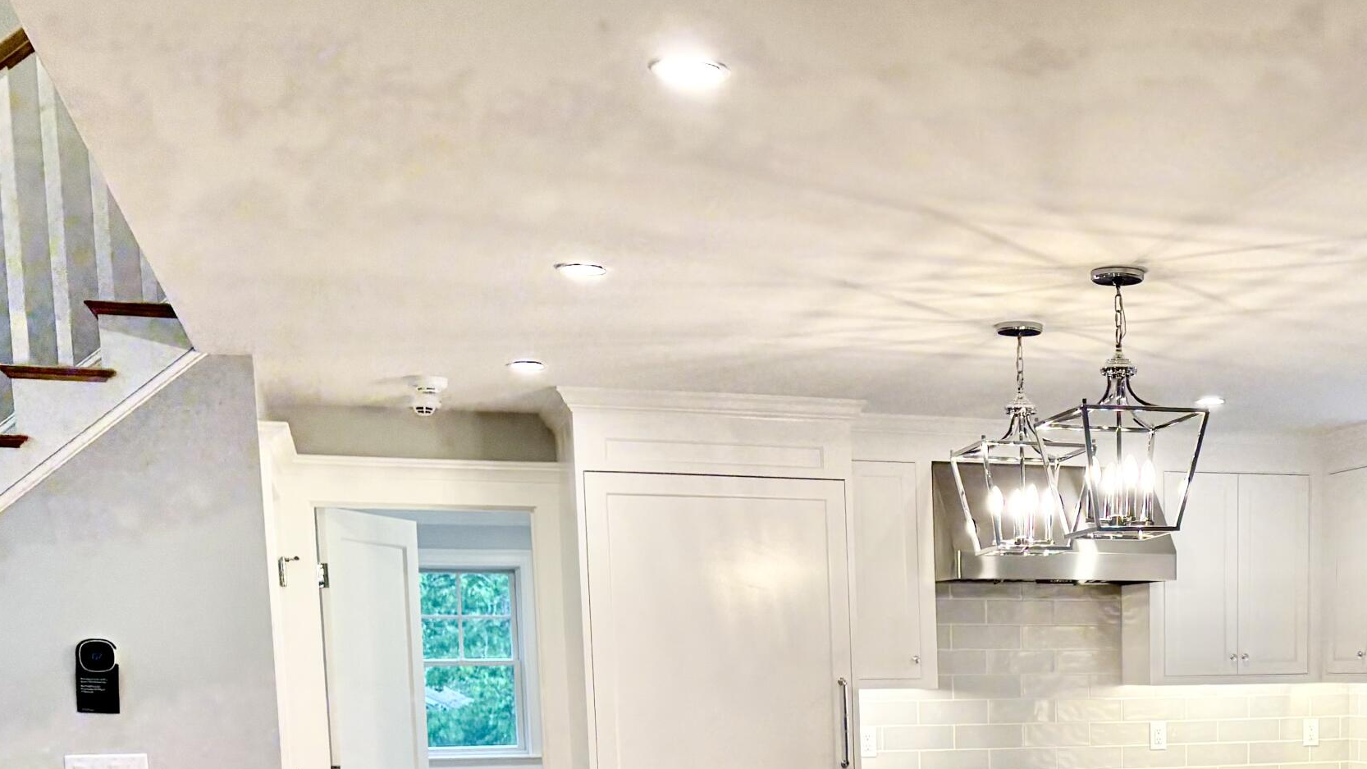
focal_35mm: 51
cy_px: 888
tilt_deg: -7.3
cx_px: 1135
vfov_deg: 22.0
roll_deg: +1.2
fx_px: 1849
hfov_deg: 38.7
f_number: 1.6
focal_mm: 5.96
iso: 100
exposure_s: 1/149
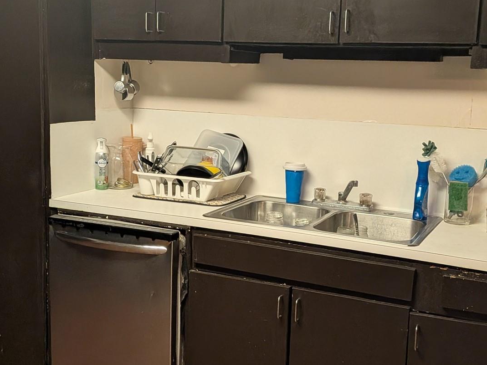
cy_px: 188
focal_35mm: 46
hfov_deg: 41.2
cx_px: 232
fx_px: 647
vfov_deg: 31.5
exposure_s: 1/120
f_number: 1.7
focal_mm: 4.53
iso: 785
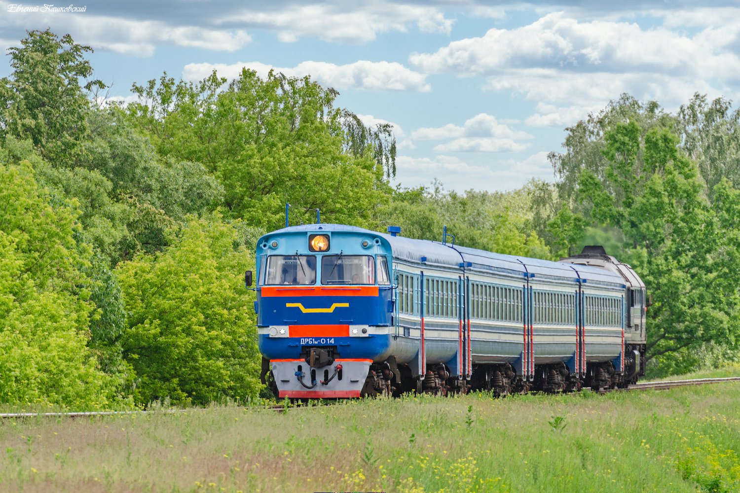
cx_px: 370
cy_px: 246
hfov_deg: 5.1
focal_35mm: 405
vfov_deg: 3.4
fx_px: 8324
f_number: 7.1
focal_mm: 270
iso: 250
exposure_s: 1/400
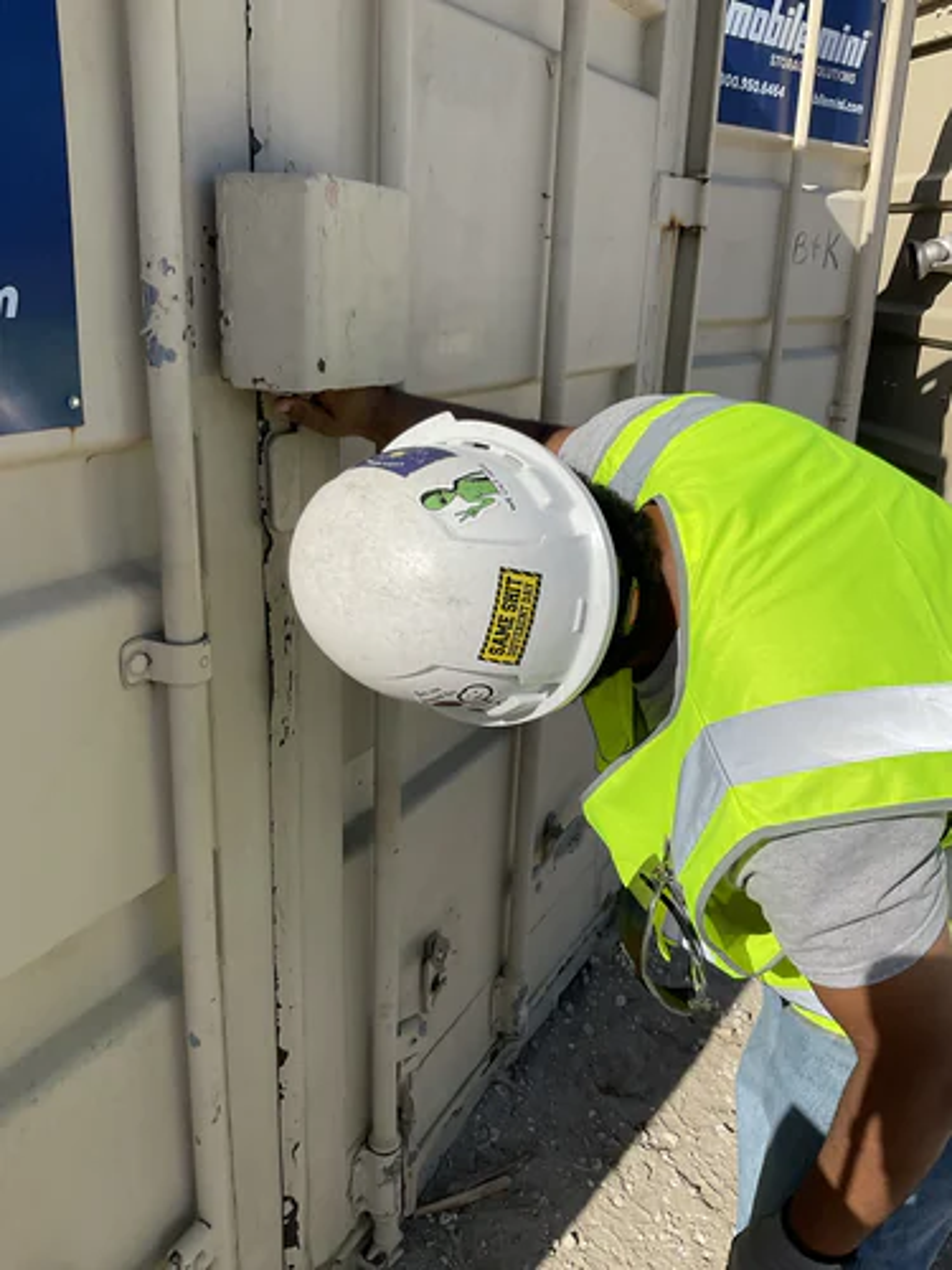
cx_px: 476
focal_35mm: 29
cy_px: 635
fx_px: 1063
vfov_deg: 61.7
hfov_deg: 48.2
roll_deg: -0.8
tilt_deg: -19.3
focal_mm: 3
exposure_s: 1/3788
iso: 16
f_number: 1.8
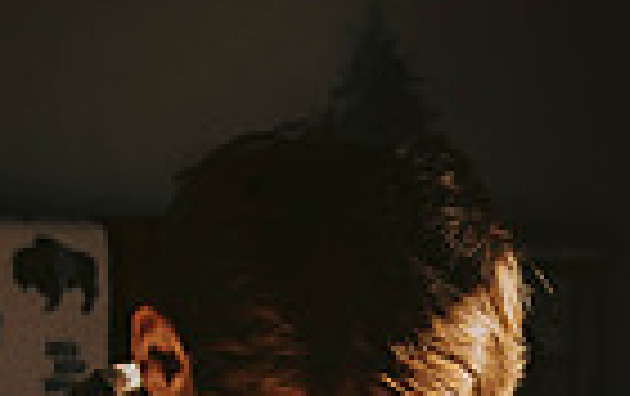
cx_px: 644
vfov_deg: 11.1
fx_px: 2029
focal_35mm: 118
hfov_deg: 17.2
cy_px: 371
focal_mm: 28
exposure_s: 1/1250
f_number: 2.8
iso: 1250
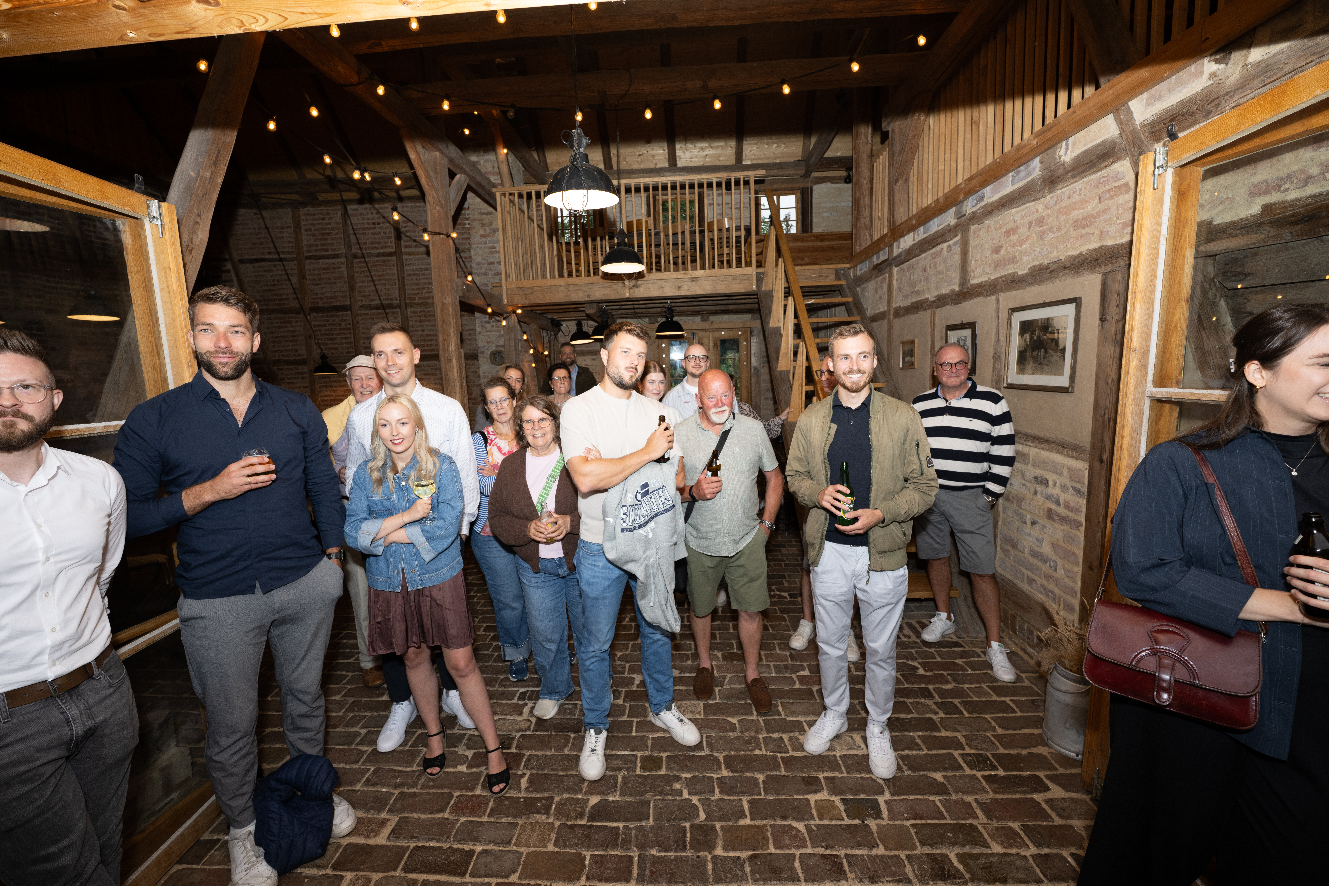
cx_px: 664
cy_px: 443
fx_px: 517
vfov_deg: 81.2
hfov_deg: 104.3
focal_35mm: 14
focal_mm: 14
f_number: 5
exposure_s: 1/160
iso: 500
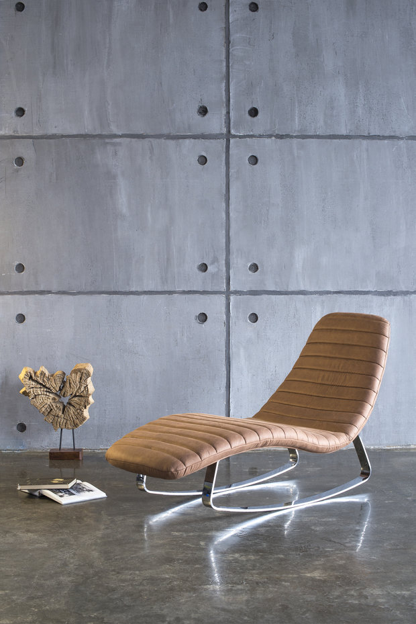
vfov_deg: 39.6
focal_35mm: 50
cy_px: 312
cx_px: 208
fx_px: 866
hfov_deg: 27.0
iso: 200
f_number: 8
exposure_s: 1/2
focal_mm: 50
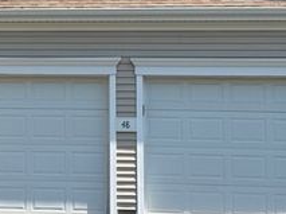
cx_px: -40
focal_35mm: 134
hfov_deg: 14.4
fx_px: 1105
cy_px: 42
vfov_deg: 11.0
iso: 80
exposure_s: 1/4587
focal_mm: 6.76
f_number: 1.78
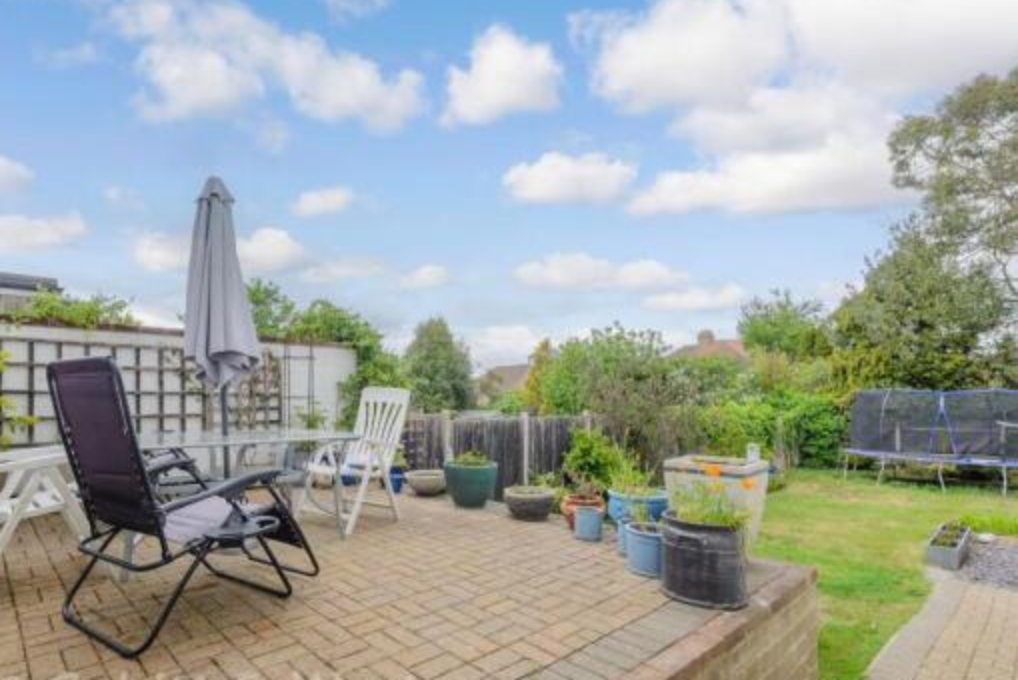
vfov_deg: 67.0
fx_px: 509
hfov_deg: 89.0
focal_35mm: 18
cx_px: 415
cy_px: 395
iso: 100
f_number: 8
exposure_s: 1/100
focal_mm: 14
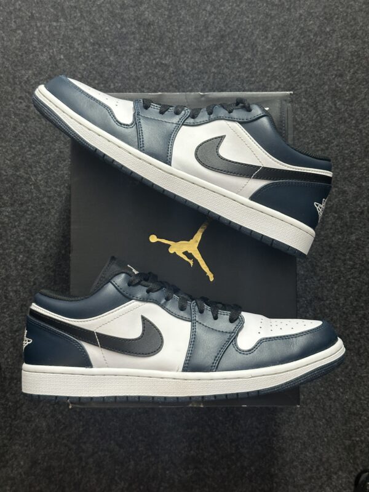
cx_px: 184
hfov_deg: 30.3
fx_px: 682
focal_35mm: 48
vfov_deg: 39.6
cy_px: 246
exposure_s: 1/33
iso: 200
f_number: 1.78
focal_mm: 6.86
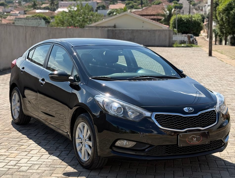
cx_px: 118
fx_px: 327
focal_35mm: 48
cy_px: 89
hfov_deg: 39.5
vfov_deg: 30.4
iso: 100
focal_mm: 6.76
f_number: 1.78
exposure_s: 1/2208
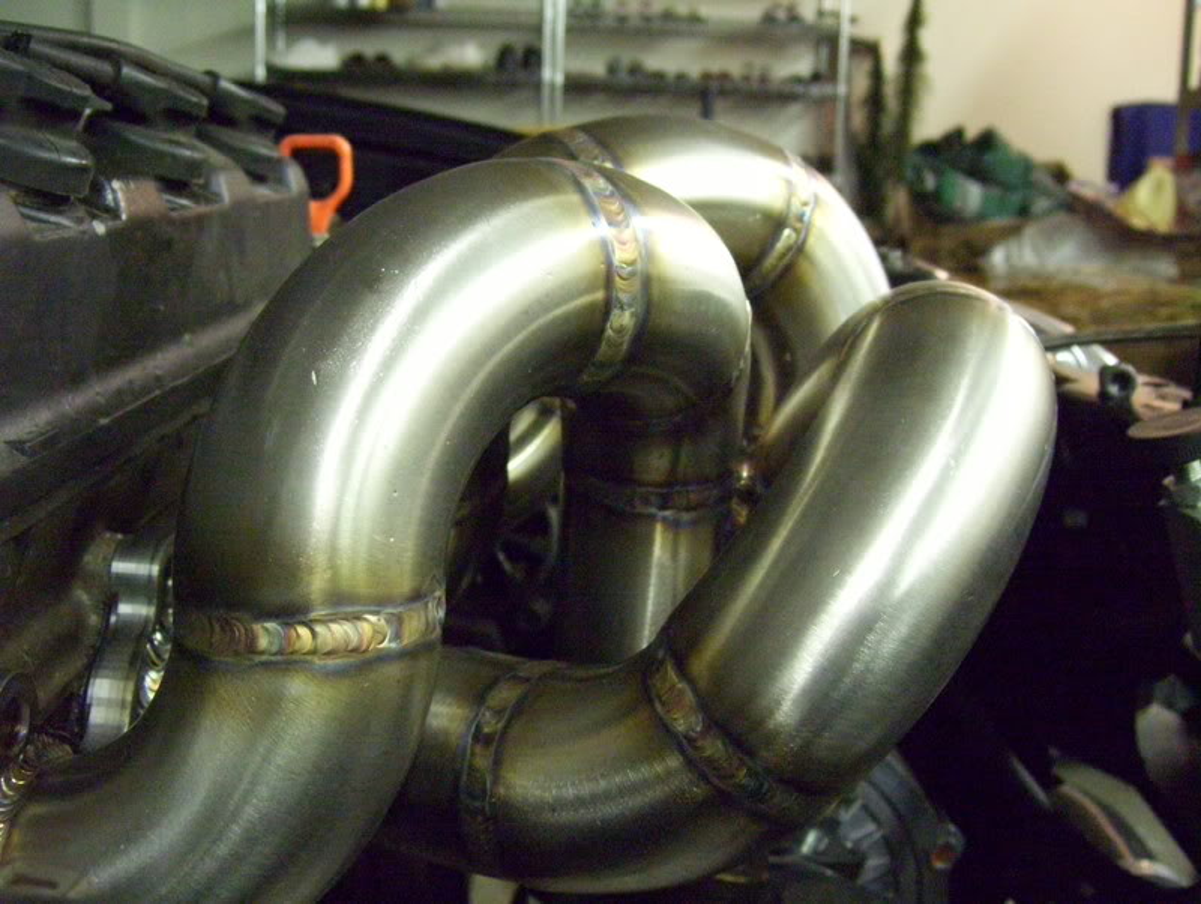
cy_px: 452
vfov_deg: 39.7
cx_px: 600
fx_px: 1251
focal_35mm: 36
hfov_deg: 51.3
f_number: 2.7
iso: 1250
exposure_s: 1/60
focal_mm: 6
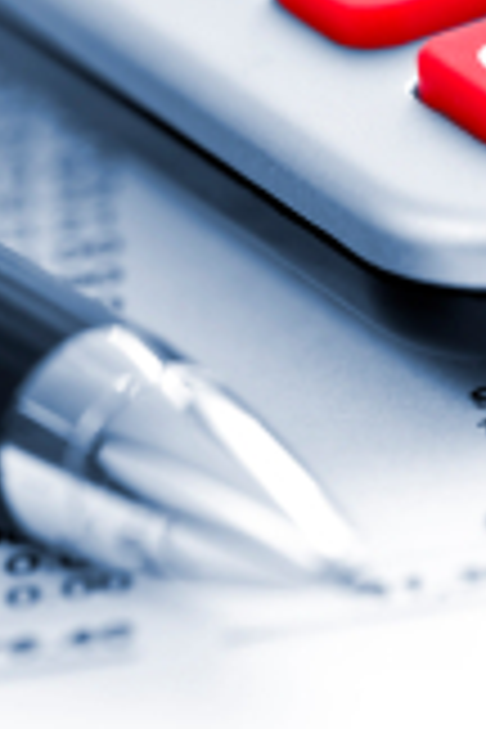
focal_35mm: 411
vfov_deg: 5.0
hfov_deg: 3.3
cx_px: 236
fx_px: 8328
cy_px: -189
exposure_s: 1/80
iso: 200
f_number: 5.6
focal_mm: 105
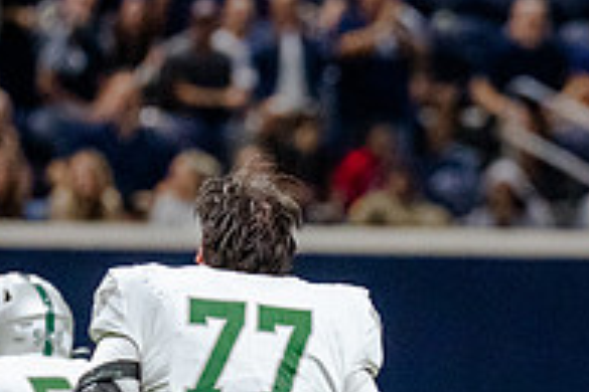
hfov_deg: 2.1
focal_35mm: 960
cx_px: 586
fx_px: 15705
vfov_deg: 1.4
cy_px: 354
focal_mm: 200
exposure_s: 1/1250
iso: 3200
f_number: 2.8
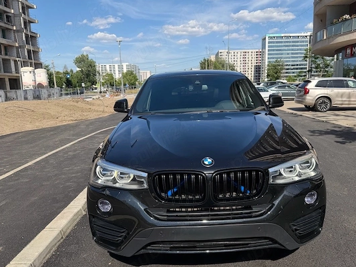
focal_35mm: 27
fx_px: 278
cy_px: 141
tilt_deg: -9.7
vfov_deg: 51.3
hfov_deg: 65.2
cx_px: 196
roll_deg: +2.1
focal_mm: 6.76
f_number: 1.78
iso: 80
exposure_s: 1/3145
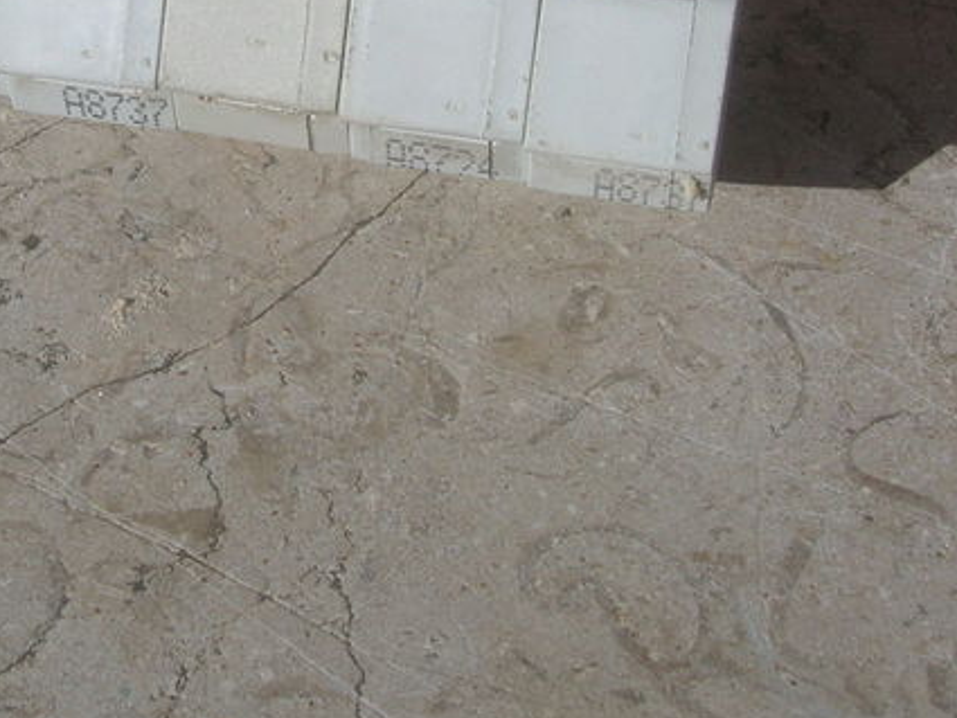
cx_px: 288
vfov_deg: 18.2
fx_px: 2212
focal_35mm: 80
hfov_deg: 24.2
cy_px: 95
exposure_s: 1/950
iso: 50
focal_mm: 5.7
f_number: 4.9
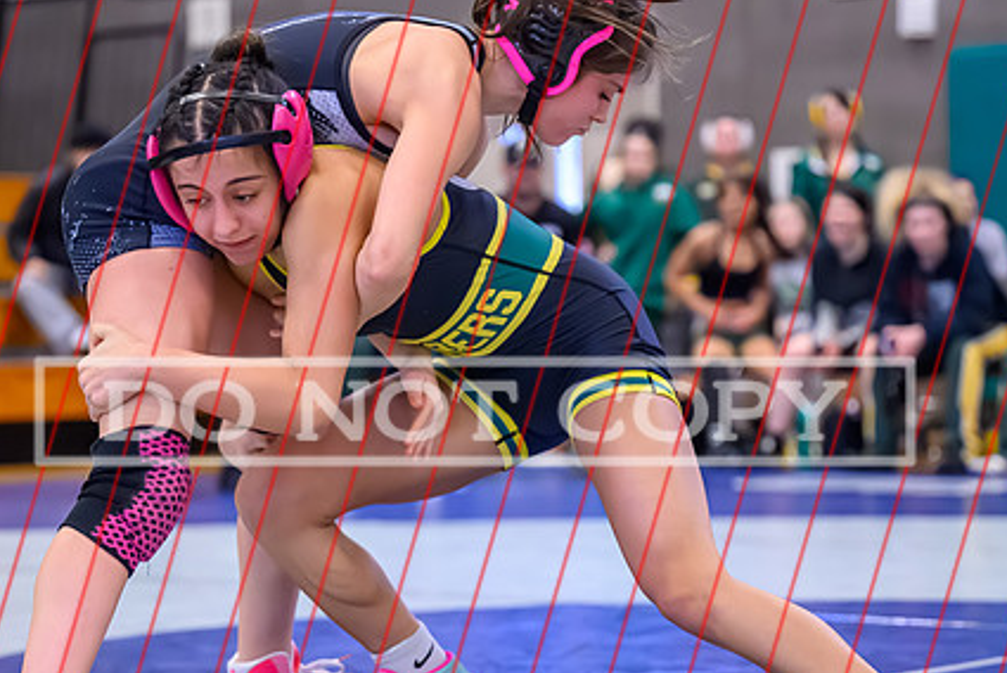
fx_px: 3443
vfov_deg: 11.1
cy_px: 481
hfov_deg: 16.6
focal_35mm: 123
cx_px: 557
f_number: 2.8
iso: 10000
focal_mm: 80
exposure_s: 1/640
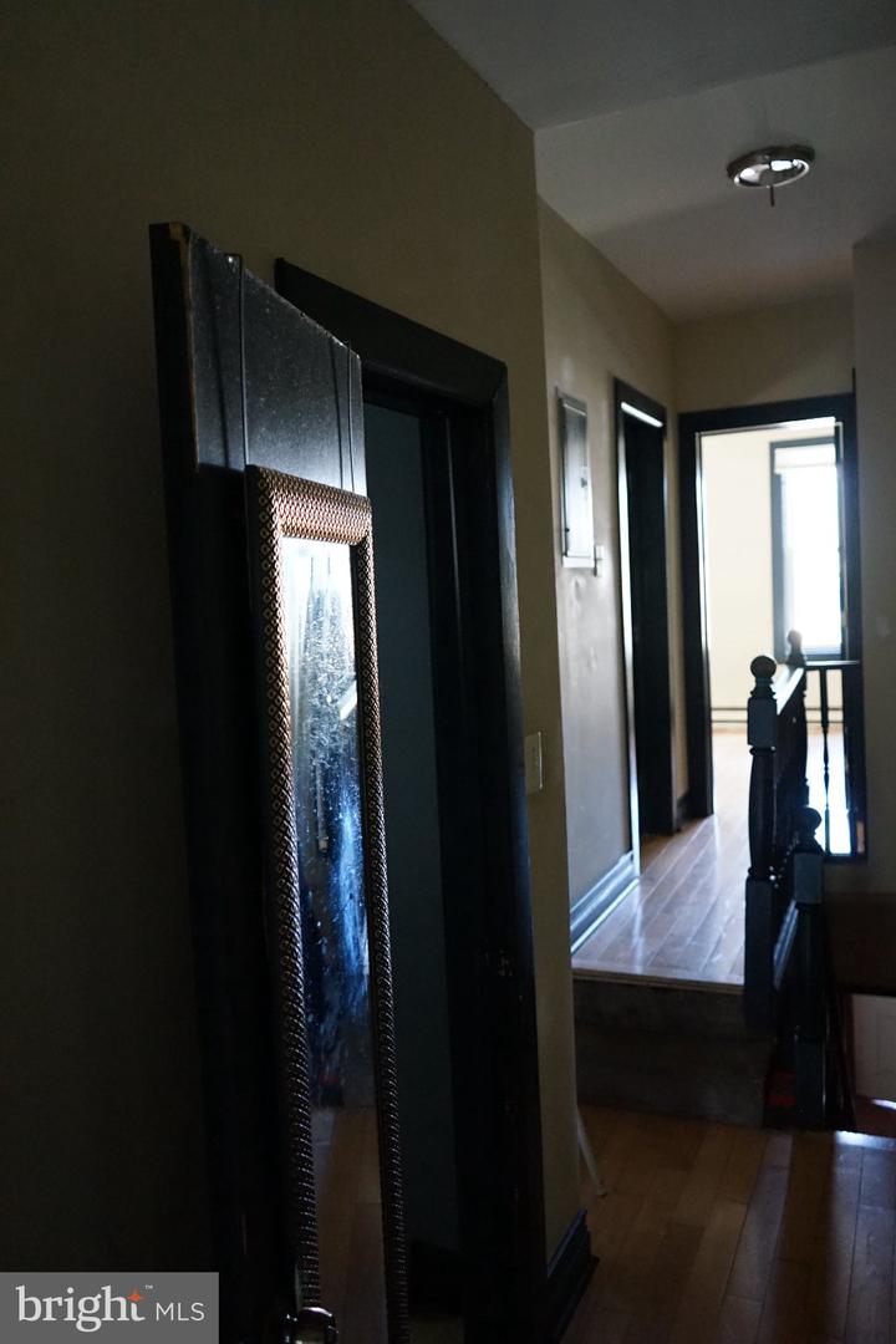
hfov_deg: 46.4
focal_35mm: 28
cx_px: 448
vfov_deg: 65.5
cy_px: 672
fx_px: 1045
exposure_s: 1/160
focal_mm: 28
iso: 6400
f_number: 3.5
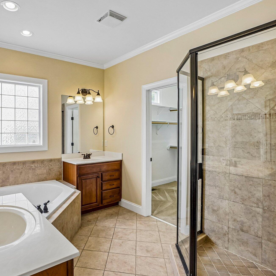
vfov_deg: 74.8
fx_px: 180
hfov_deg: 73.4
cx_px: 102
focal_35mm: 20
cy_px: 132
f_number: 8
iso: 400
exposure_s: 1/25
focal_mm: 10
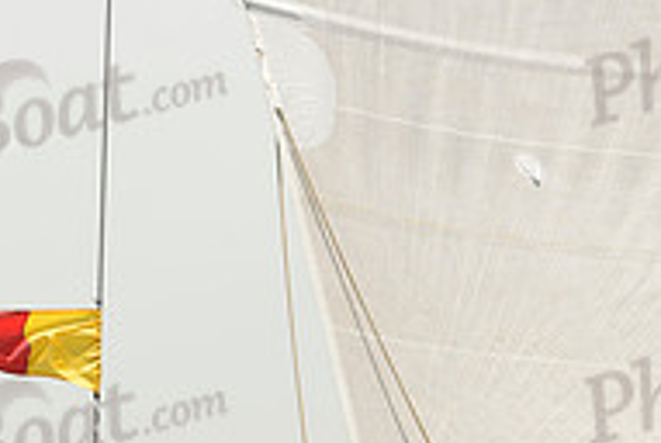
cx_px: 408
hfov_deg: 3.4
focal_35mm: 606
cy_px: 583
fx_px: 11144
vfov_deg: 2.3
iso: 280
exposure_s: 1/1000
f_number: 6.3
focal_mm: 200
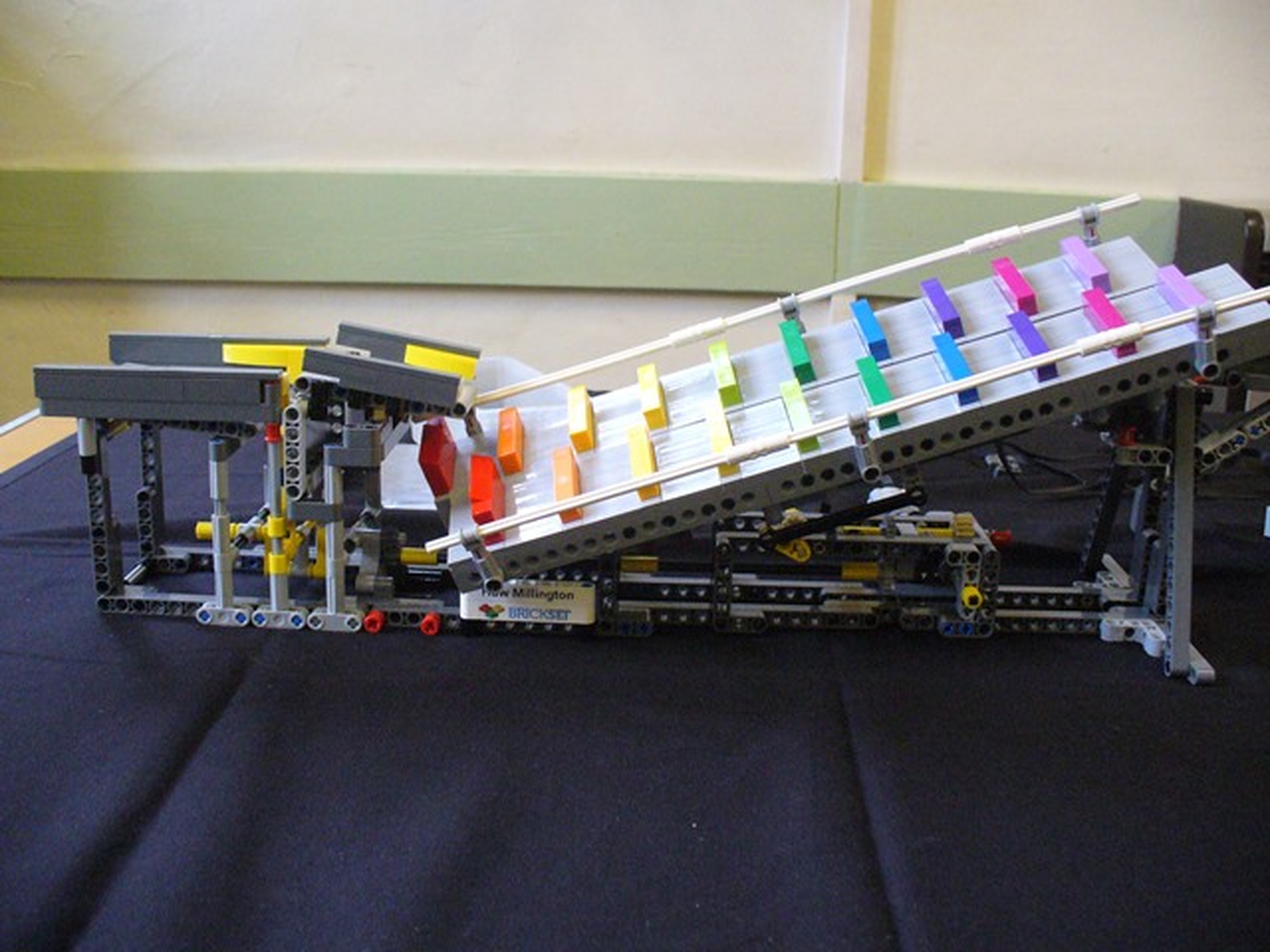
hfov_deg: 50.1
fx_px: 1357
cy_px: 476
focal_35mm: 37
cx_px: 635
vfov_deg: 38.7
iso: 400
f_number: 2.8
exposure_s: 1/60
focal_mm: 6.1
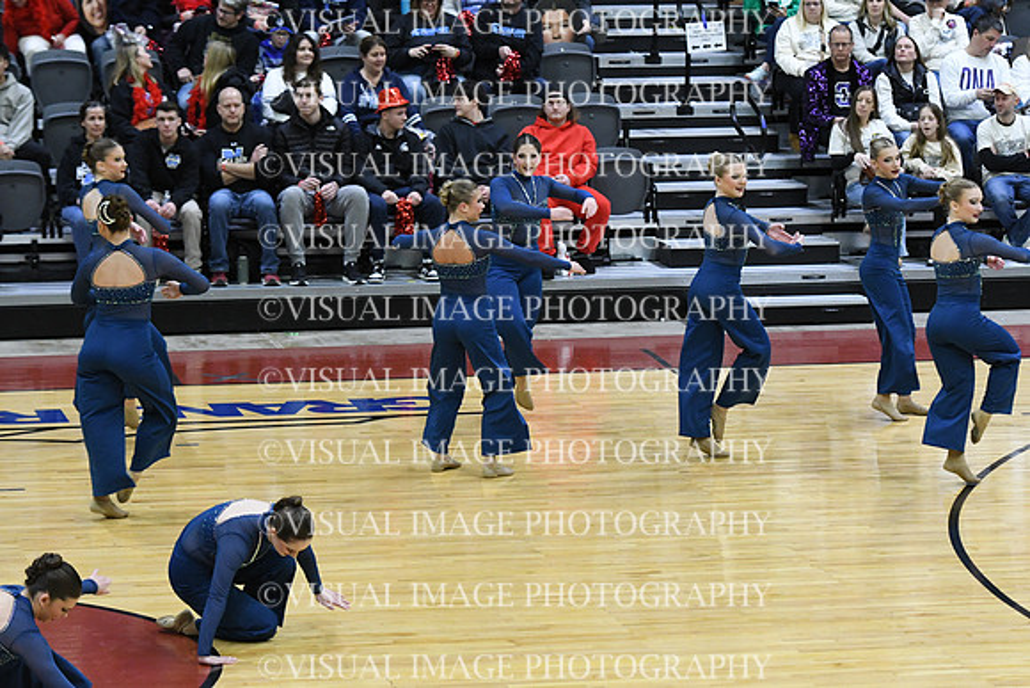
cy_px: 344
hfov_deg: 14.0
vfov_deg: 9.3
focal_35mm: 147
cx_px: 515
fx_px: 4207
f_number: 3.5
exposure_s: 1/400
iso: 4000
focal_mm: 98
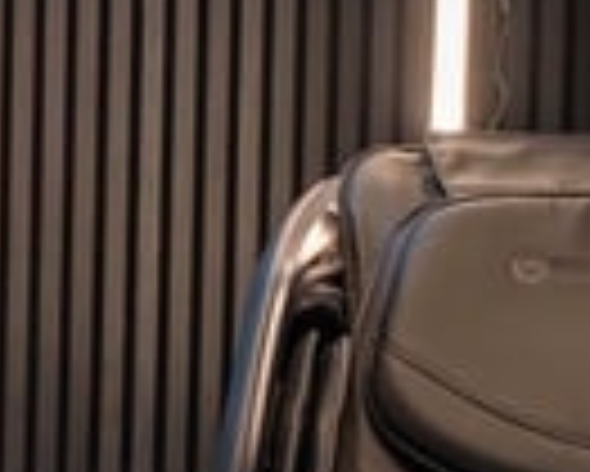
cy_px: 74
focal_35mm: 158
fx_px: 2769
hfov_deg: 10.4
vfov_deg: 9.7
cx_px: -865
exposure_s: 1/100
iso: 500
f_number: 2.8
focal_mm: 34.1
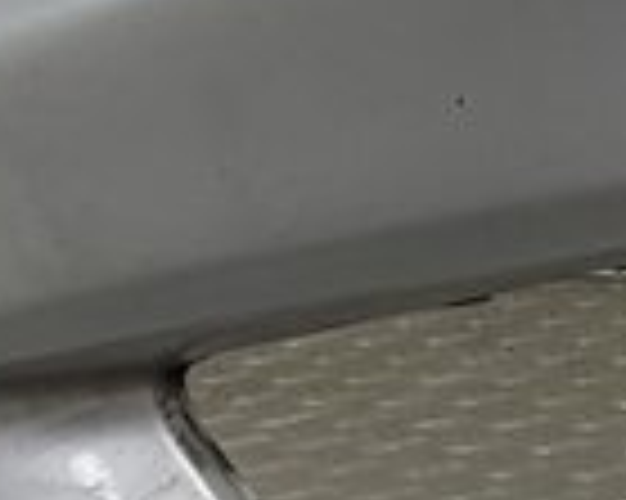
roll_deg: +4.7
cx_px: 766
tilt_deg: -11.5
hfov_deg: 9.3
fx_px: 3814
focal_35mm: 206
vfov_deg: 7.5
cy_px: 212
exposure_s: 1/155
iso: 16
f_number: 1.8
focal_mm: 3
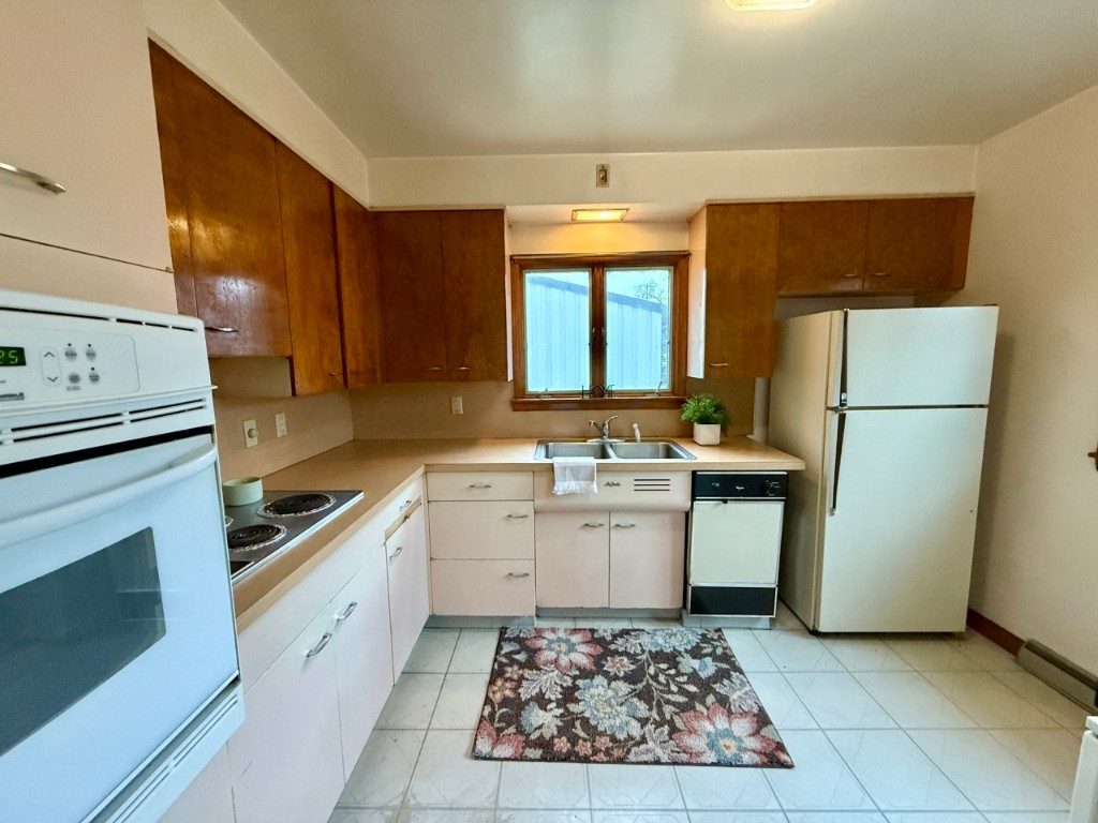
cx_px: 549
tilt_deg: -6.4
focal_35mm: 14
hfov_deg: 102.1
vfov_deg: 85.7
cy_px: 412
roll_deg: +0.8
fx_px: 444
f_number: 2.2
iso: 640
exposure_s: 1/120
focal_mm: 2.22
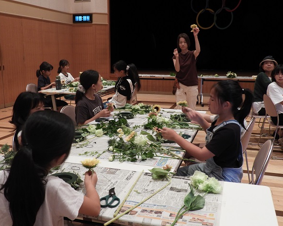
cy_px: 113
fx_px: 310
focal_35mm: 37
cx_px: 135
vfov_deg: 40.1
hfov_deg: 49.1
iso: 250
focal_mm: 6.3
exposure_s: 1/30
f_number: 3.8
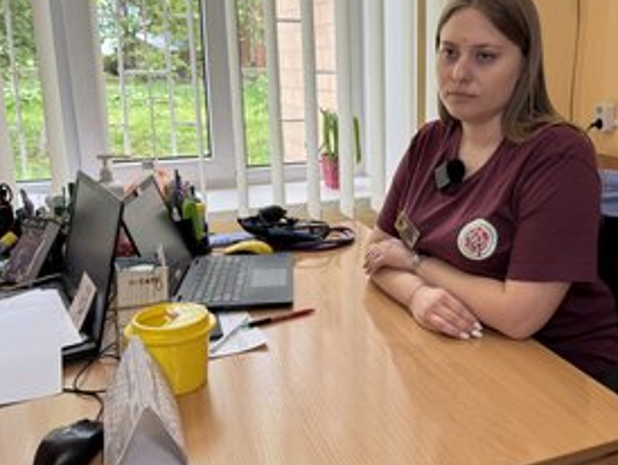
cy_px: 199
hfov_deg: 51.9
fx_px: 625
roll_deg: +0.0
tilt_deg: -12.7
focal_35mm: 35
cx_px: 395
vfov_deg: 40.7
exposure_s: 1/121
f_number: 1.78
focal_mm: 6.76
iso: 64
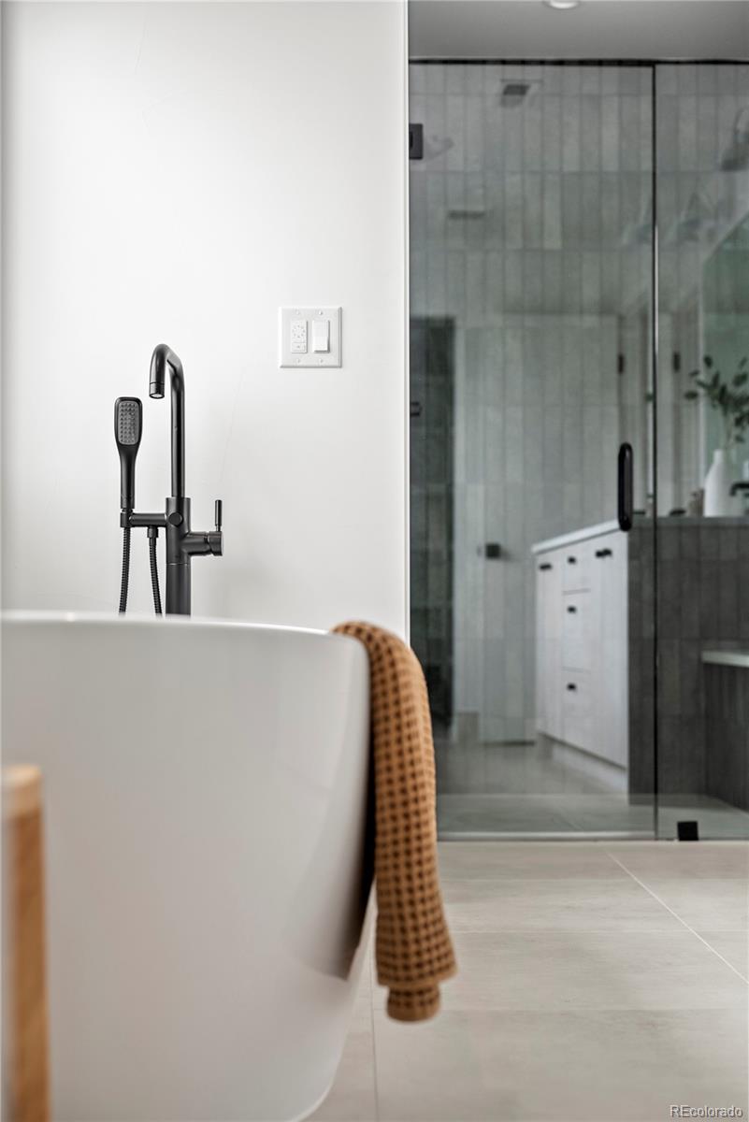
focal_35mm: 50
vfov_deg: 39.6
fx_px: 1559
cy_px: 561
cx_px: 374
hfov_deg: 27.0
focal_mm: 50
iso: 320
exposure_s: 1/160
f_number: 2.8
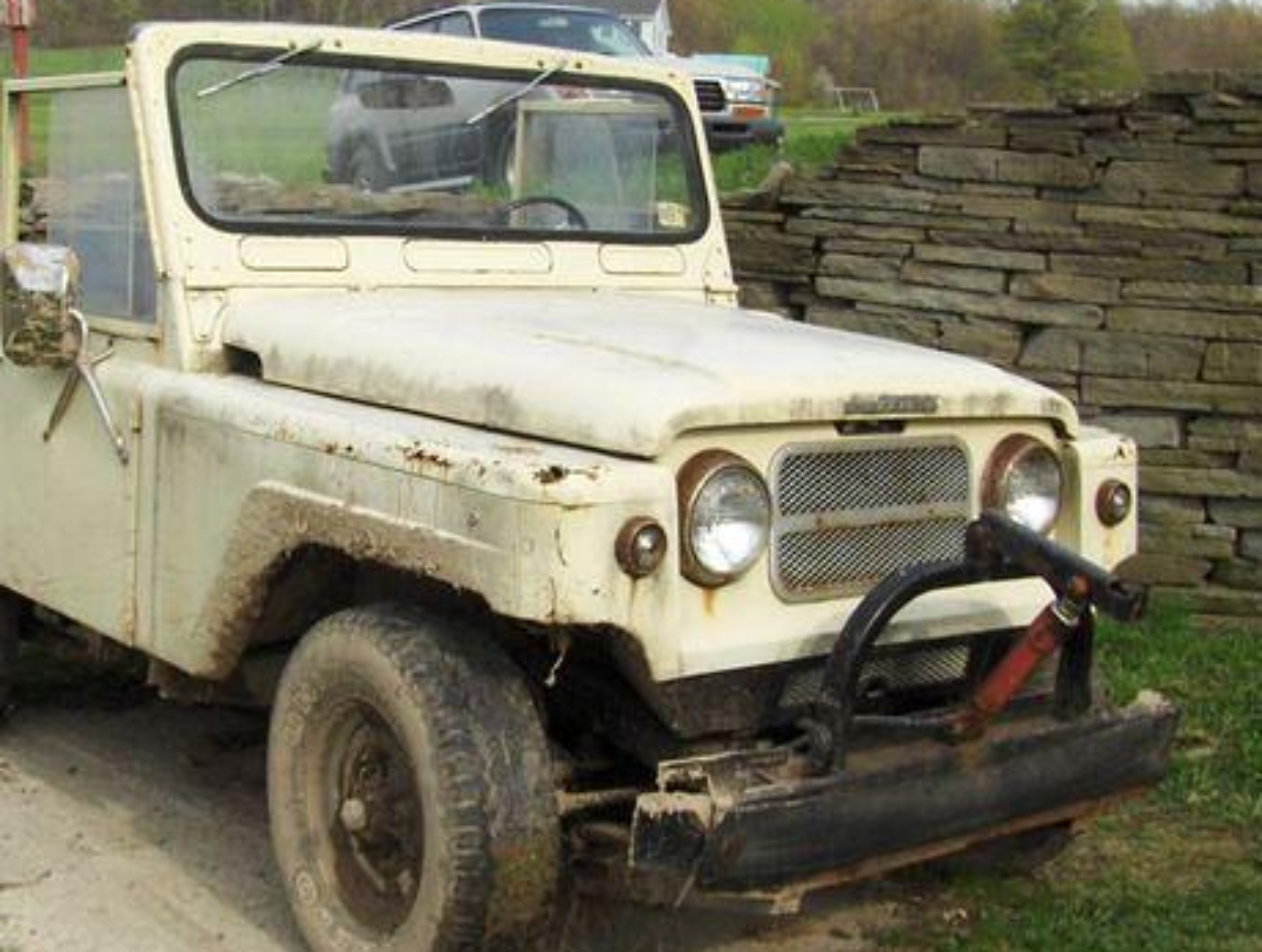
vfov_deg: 25.8
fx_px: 2082
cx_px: 395
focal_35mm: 57
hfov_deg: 33.3
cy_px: 488
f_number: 5.09
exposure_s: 1/446
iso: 100
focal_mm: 6.5
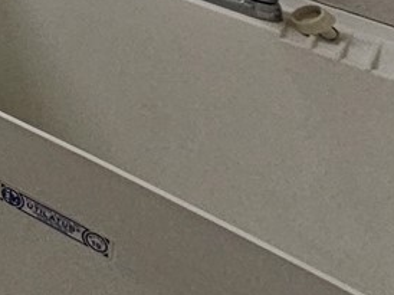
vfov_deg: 13.6
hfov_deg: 13.5
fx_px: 864
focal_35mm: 76
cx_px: -649
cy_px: -423
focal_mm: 2.2
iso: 160
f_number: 2.2
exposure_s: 1/60
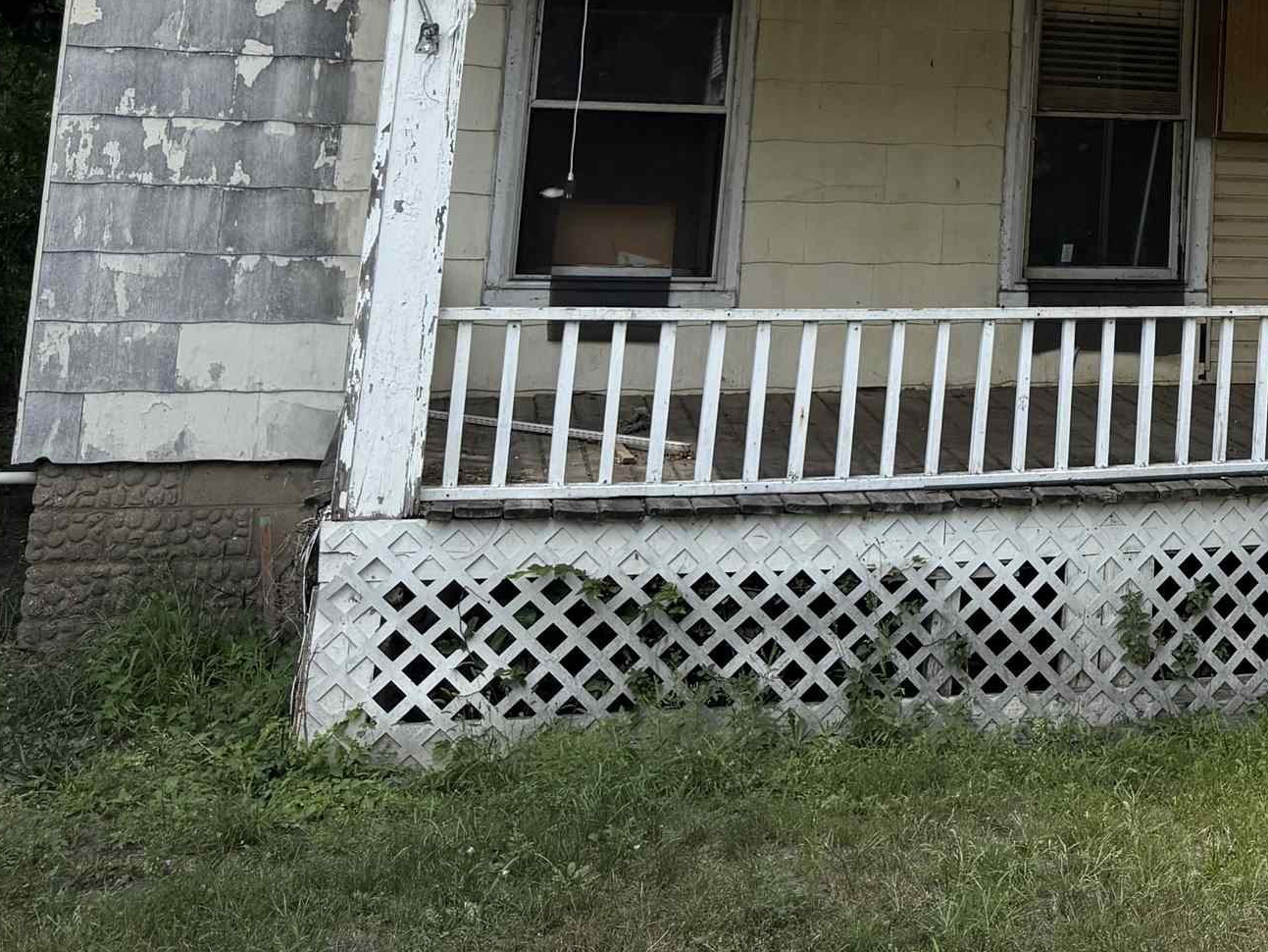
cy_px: -99
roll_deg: +0.2
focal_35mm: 57
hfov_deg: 29.8
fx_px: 2088
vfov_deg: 24.0
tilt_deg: +9.5
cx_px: 1446
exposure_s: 1/3021
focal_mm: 6.76
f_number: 1.78
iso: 100
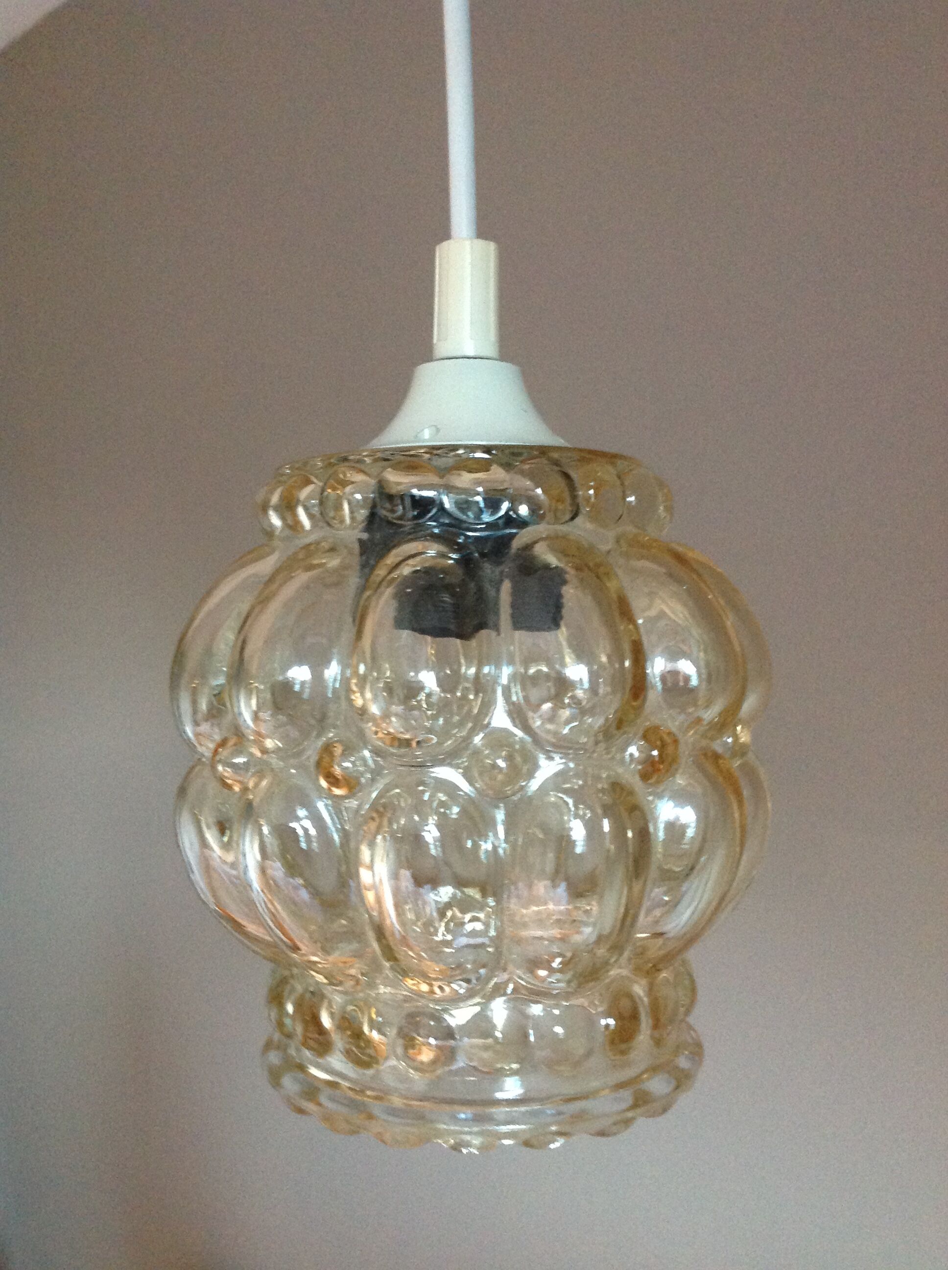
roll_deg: +2.5
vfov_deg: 52.7
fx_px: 1281
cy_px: 635
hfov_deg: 40.6
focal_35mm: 35
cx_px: 474
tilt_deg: +2.1
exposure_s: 1/15
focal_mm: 4.28
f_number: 2.4
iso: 400
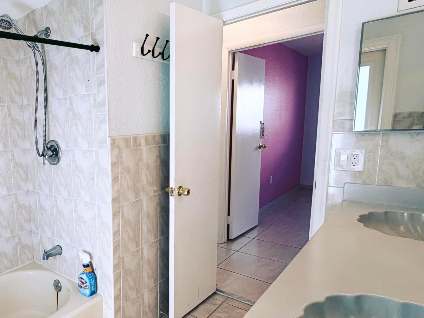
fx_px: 306
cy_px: 177
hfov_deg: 61.9
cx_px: 69
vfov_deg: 54.8
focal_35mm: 25
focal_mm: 2.22
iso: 100
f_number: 2.2
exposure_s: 1/120
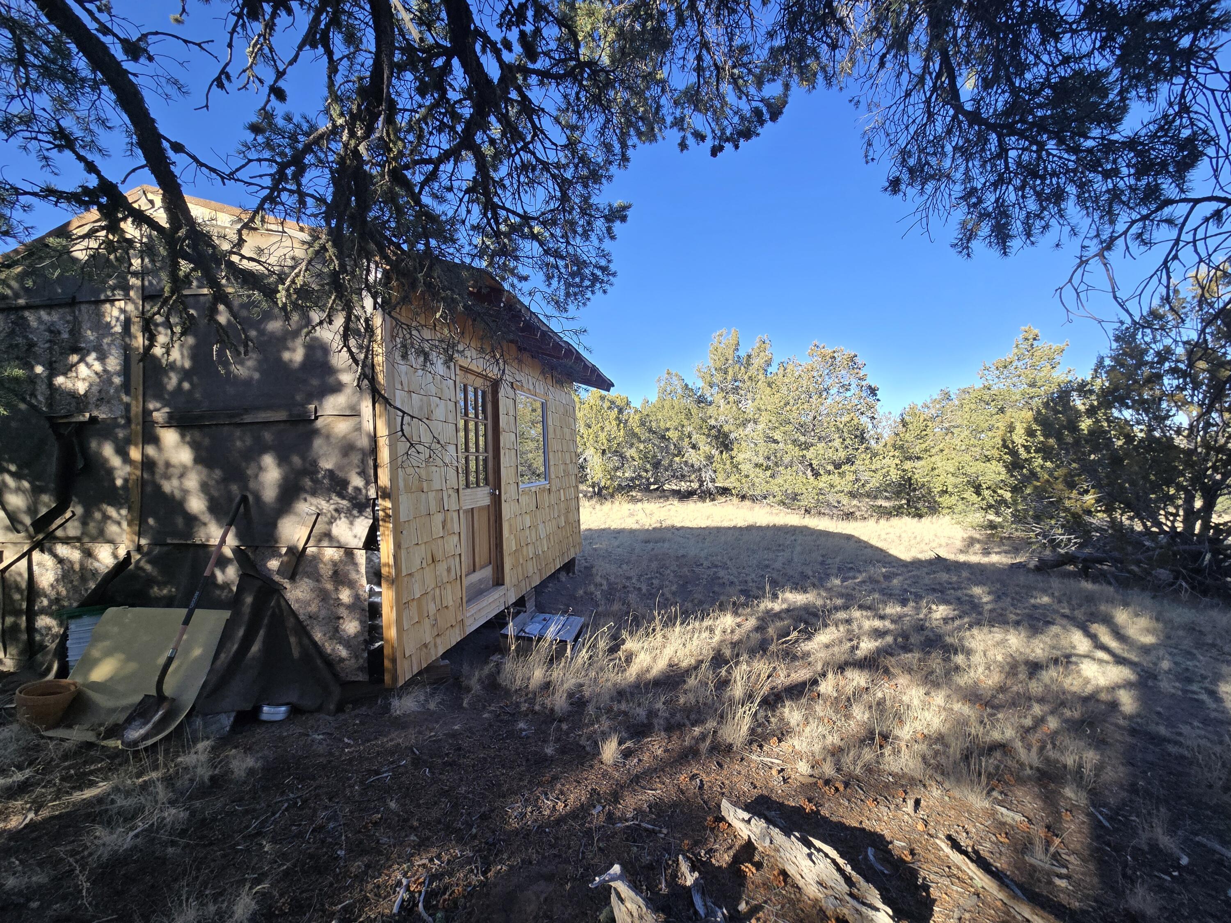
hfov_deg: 106.2
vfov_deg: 89.9
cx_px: 616
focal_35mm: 13
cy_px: 462
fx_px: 462
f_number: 2.2
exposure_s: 1/773
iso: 50
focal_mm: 2.2
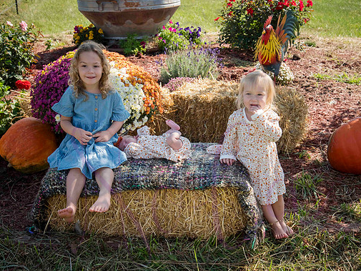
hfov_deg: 36.2
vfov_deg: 27.5
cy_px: 137
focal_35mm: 53
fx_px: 553
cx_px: 192
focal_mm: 48
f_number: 8
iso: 400
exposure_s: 1/500
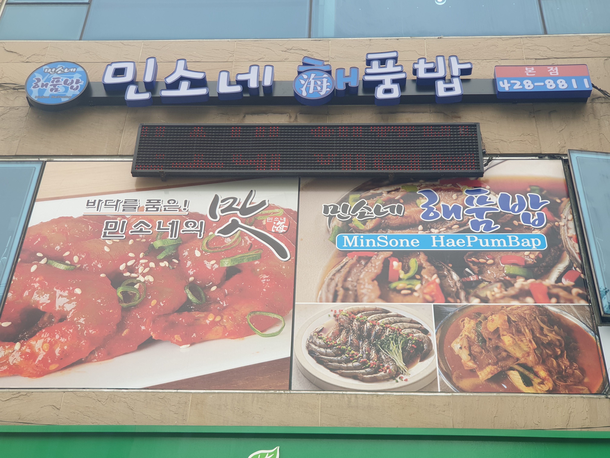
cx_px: 305
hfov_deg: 36.8
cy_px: 229
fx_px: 916
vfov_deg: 28.0
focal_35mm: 52
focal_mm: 6
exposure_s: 1/186
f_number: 2.4
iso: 100
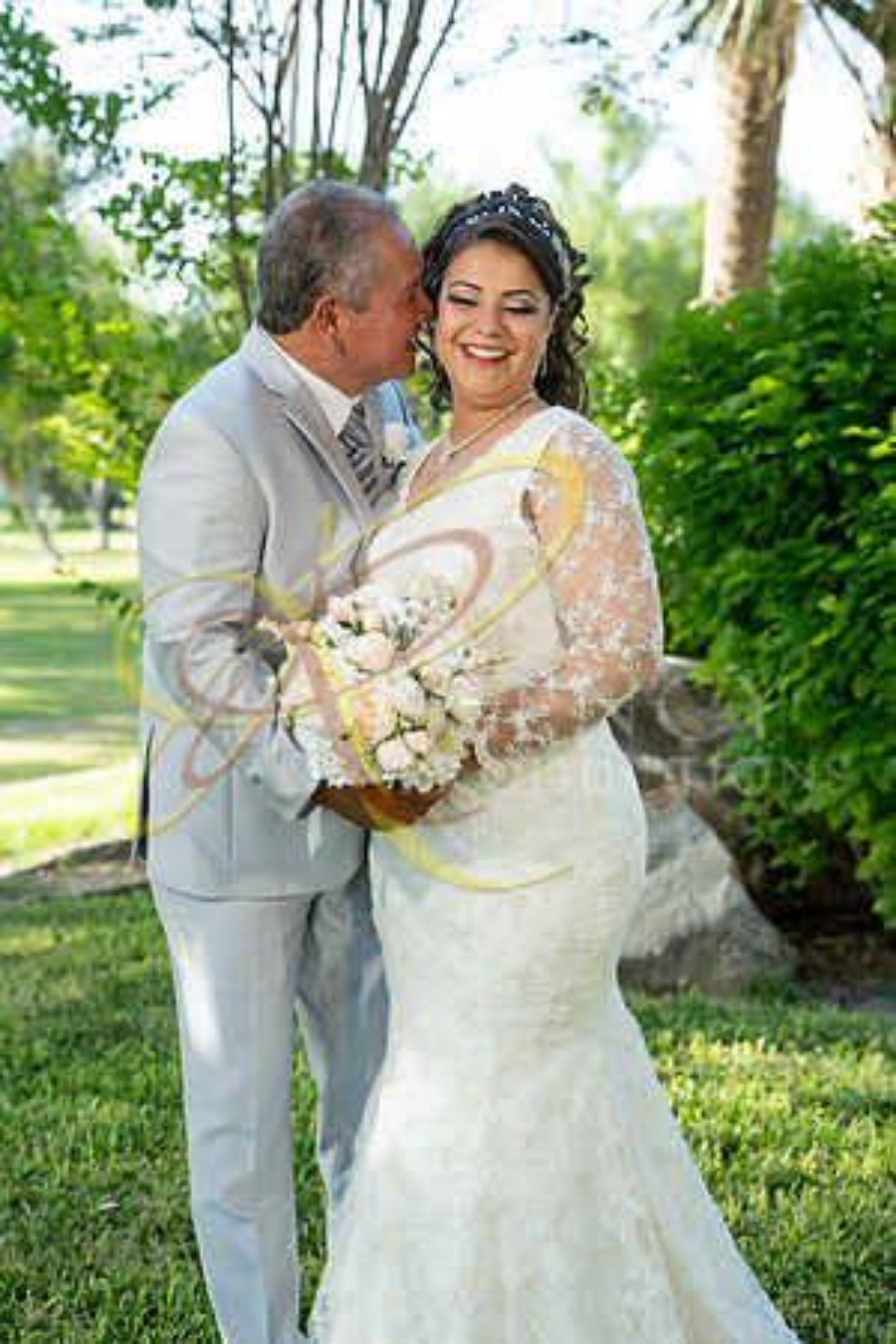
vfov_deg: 32.9
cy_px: 672
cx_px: 448
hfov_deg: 22.3
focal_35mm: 61
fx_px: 2277
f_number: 4
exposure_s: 1/500
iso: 500
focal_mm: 61
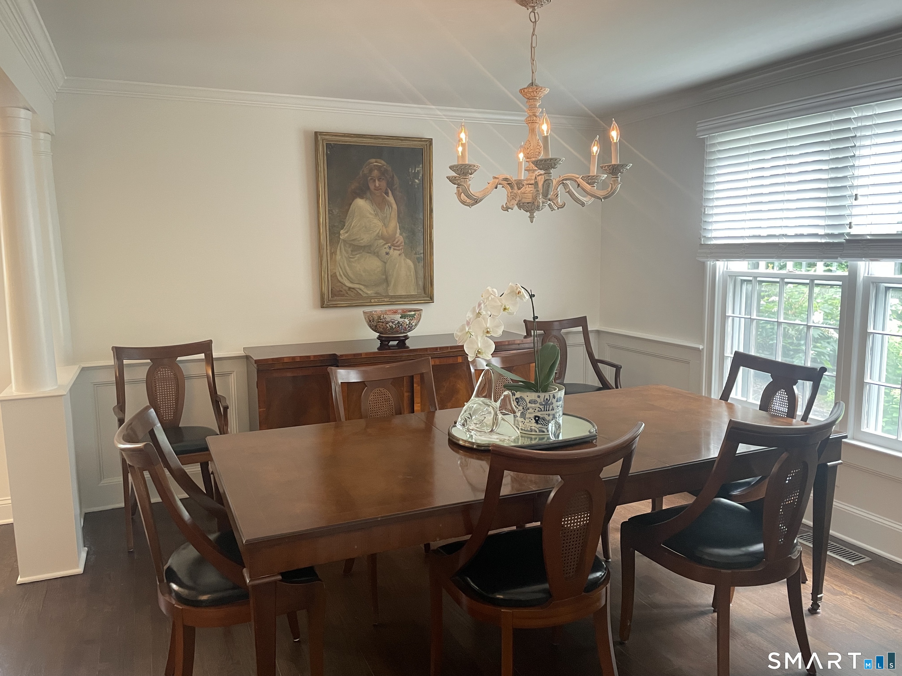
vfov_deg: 53.1
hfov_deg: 67.3
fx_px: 677
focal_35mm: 26
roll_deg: +1.1
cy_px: 338
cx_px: 451
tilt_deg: -7.2
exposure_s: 1/60
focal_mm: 4.2
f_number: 1.6
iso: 320
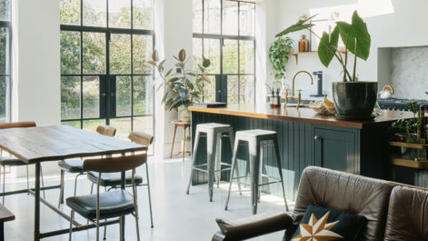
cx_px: 253
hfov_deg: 49.1
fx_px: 465
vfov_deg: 28.8
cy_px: 75
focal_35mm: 41
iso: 160
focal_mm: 16
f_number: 11
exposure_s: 1/8
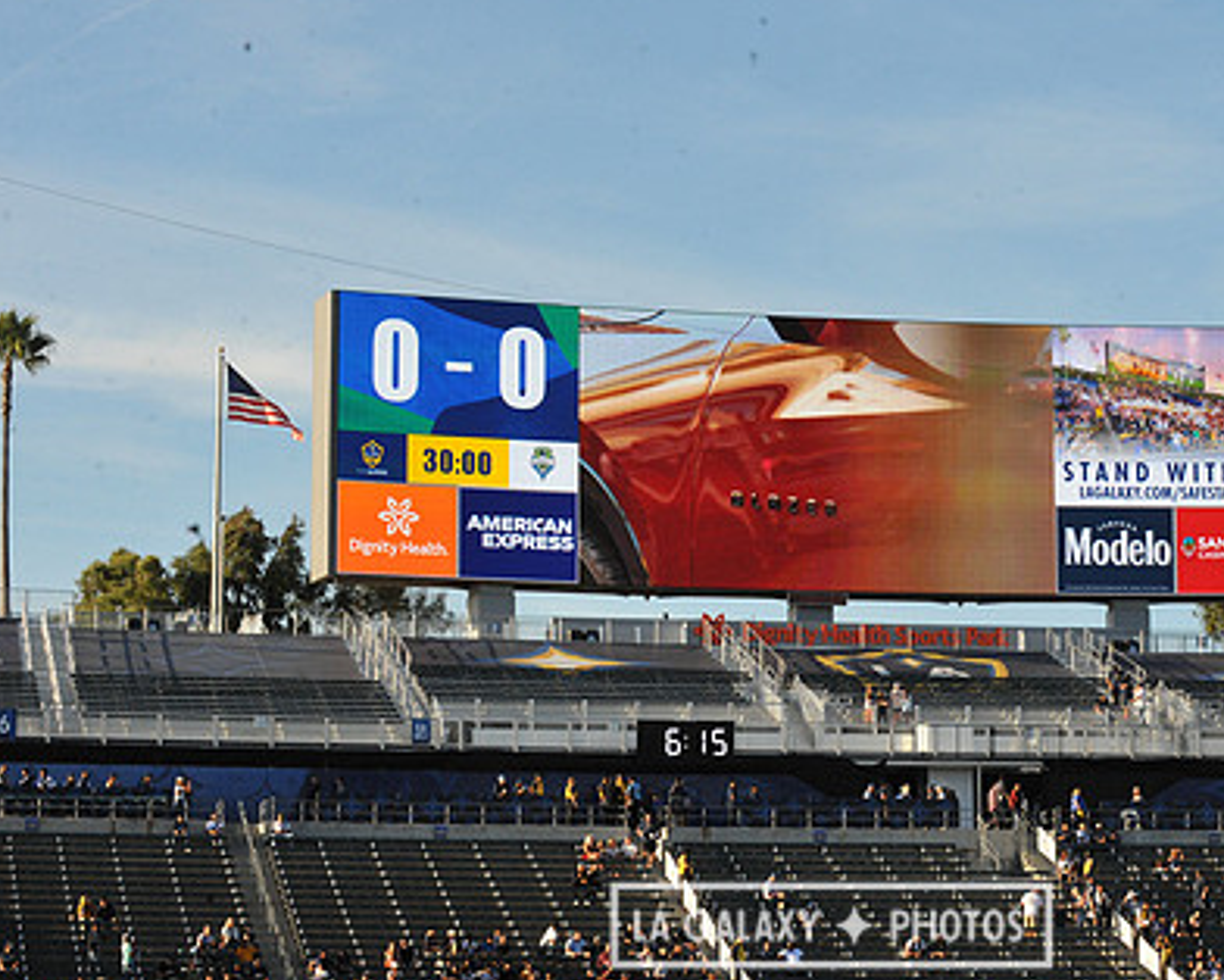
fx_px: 4023
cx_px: 831
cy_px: 456
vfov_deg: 13.9
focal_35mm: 111
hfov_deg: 17.3
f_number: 16
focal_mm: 80
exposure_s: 1/1000
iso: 1600
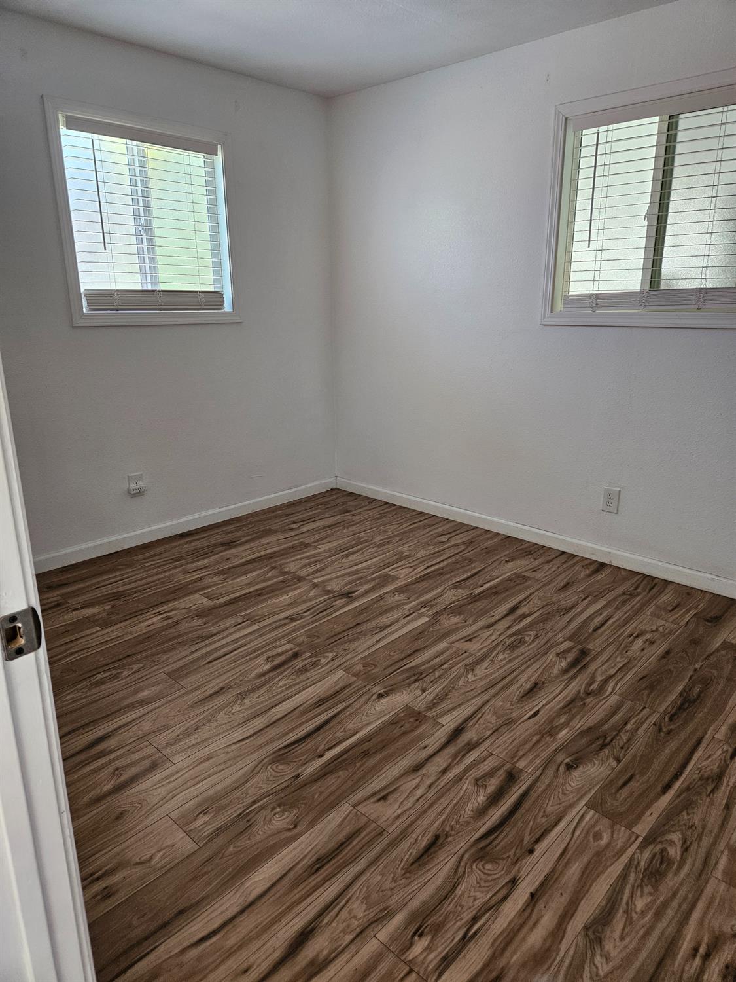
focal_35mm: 23
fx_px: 652
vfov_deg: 73.9
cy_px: 491
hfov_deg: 58.9
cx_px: 368
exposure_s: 1/120
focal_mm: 5.4
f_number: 1.8
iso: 250
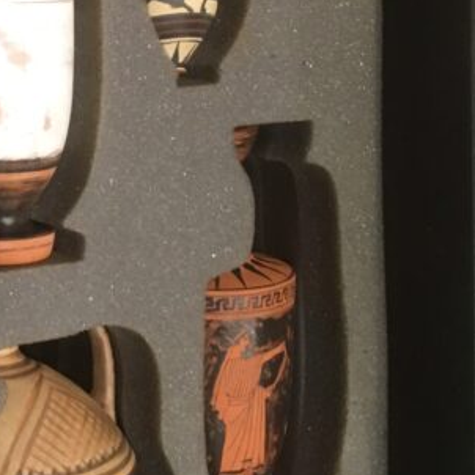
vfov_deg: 19.2
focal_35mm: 87
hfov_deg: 19.4
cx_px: 8
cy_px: -31
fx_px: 1351
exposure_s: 1/30
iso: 100
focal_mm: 4.15
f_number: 2.2
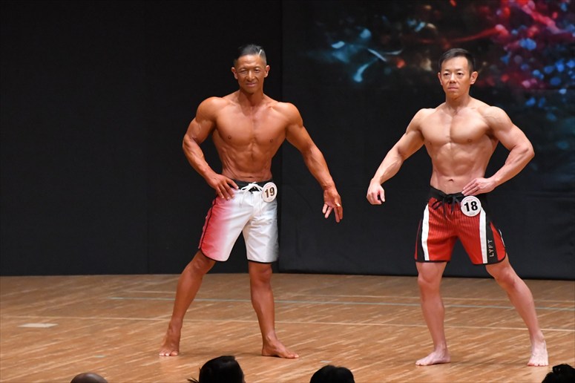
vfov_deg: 4.6
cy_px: 192
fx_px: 4789
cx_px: 288
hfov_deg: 6.9
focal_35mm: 300
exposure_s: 1/400
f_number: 5.6
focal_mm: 200
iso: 8000
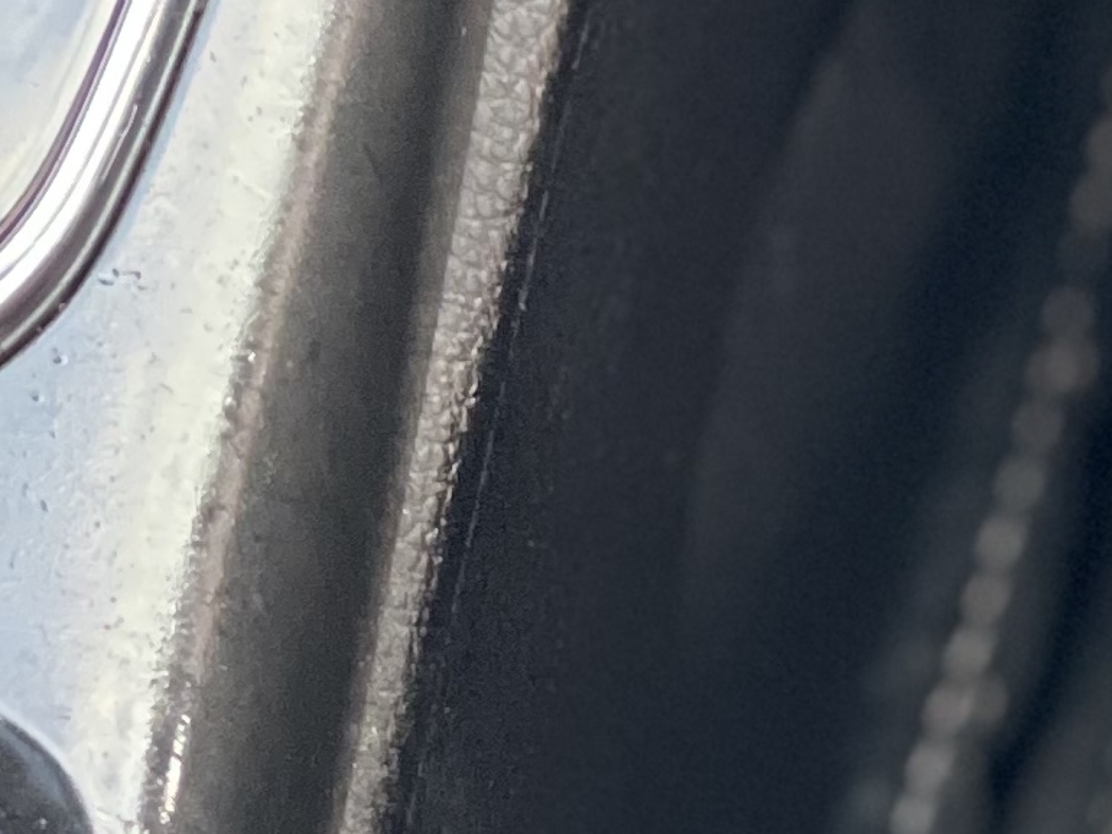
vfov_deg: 4.3
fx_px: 10765
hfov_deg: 5.8
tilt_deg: -27.1
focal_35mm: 335
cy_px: -1267
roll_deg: -5.0
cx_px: -761
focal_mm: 7.5
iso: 200
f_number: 2.2
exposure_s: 1/40
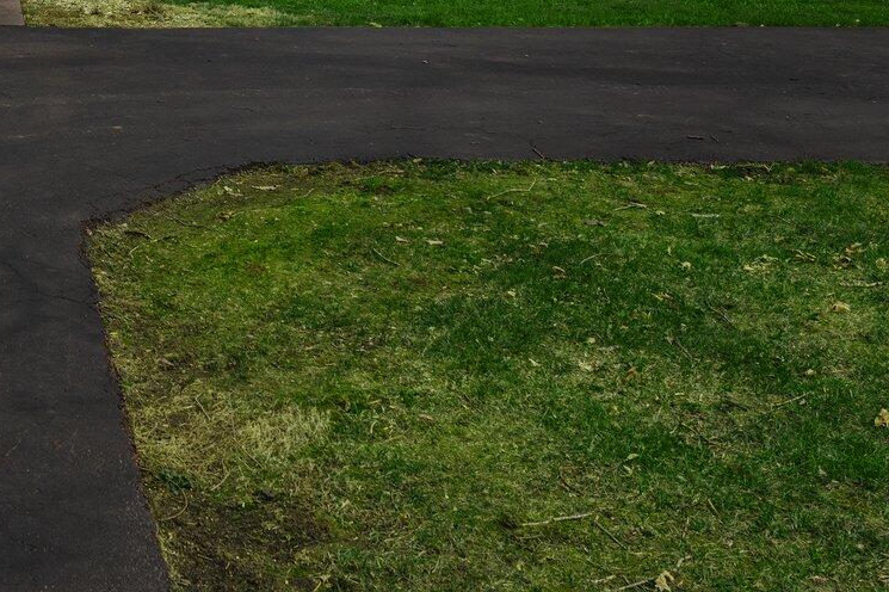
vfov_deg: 21.3
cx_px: -26
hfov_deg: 32.0
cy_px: -198
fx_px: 1405
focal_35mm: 57
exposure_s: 1/100
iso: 400
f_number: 9
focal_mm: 20.7
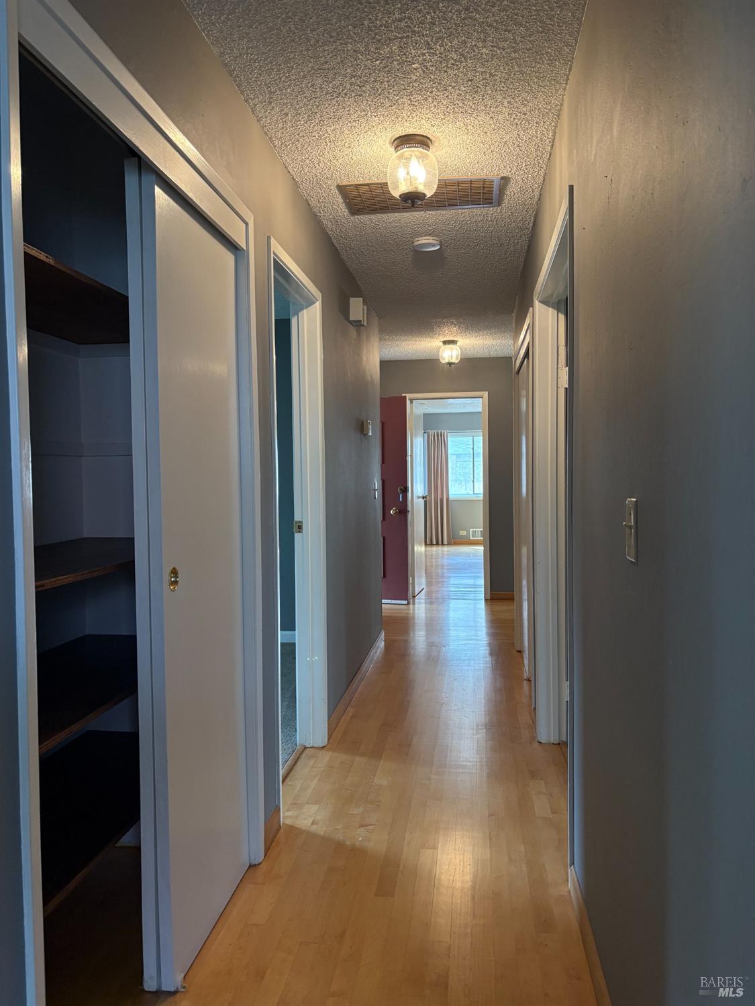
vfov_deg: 67.3
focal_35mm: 26
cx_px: 378
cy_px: 503
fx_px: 756
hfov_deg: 53.1
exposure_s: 1/120
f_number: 1.6
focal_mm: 5.96
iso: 200
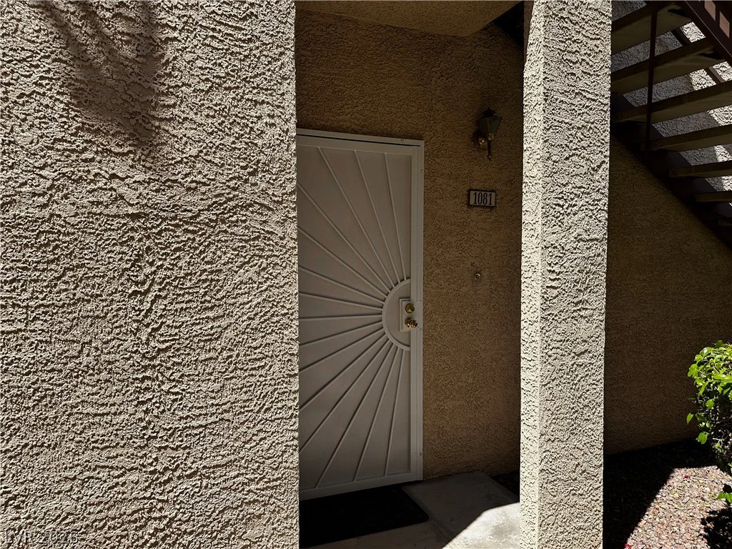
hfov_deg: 71.6
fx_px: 508
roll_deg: +0.3
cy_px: 274
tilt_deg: -2.9
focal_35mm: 24
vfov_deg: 56.8
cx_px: 366
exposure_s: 1/3861
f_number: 1.78
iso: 80
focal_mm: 6.86
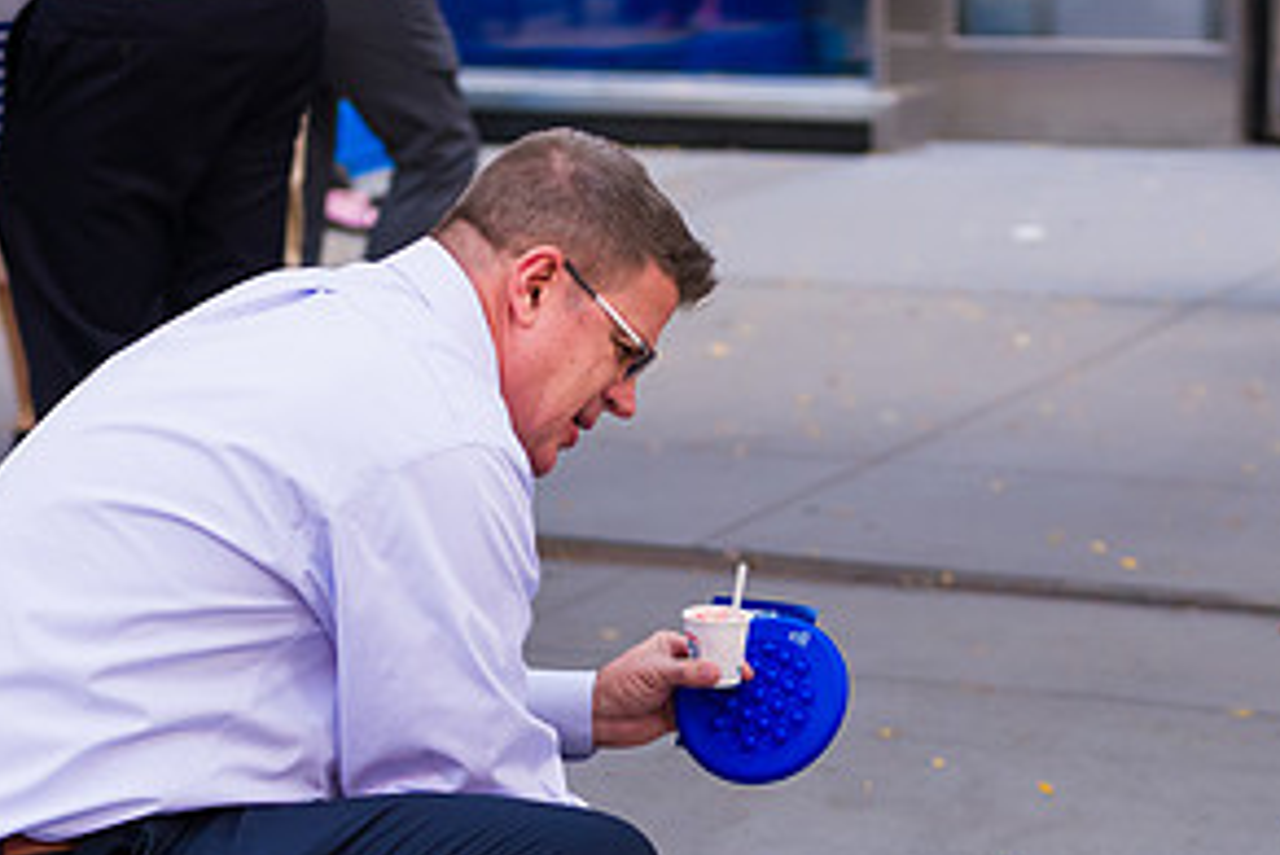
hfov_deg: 14.7
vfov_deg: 9.8
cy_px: 787
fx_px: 4944
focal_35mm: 139
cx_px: 688
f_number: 3.2
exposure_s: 1/500
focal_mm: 70
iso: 800
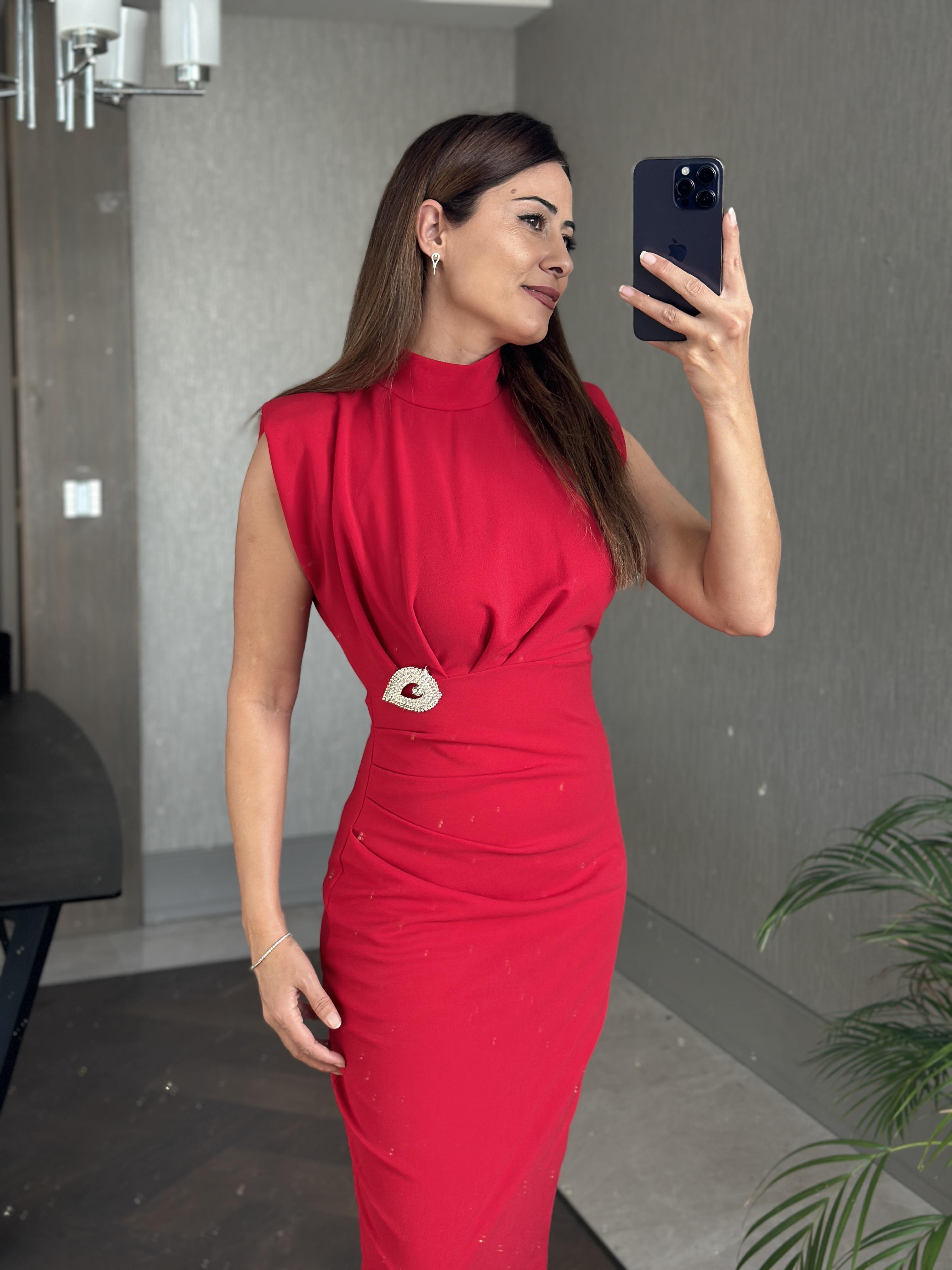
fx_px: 1760
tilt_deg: -19.5
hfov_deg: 30.3
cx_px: 476
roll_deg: +2.0
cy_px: 635
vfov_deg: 39.7
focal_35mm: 48
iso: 125
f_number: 1.78
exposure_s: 1/76
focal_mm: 6.86
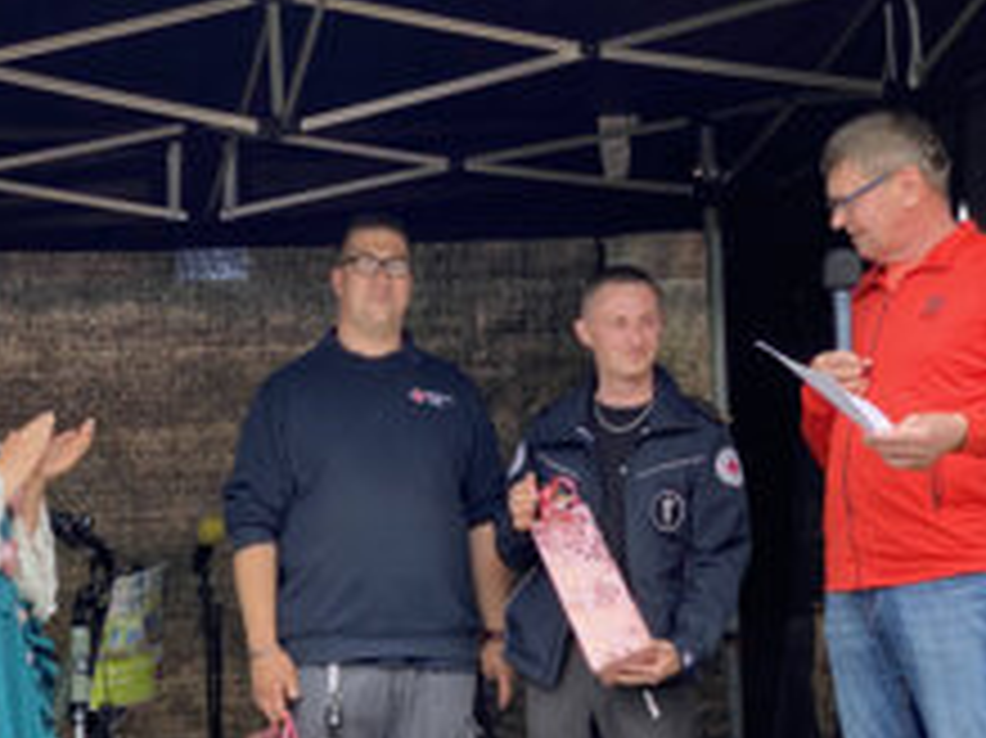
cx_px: 234
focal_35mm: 95
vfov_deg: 15.5
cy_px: 558
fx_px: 2704
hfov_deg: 20.5
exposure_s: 1/387
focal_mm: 6
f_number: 2
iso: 20
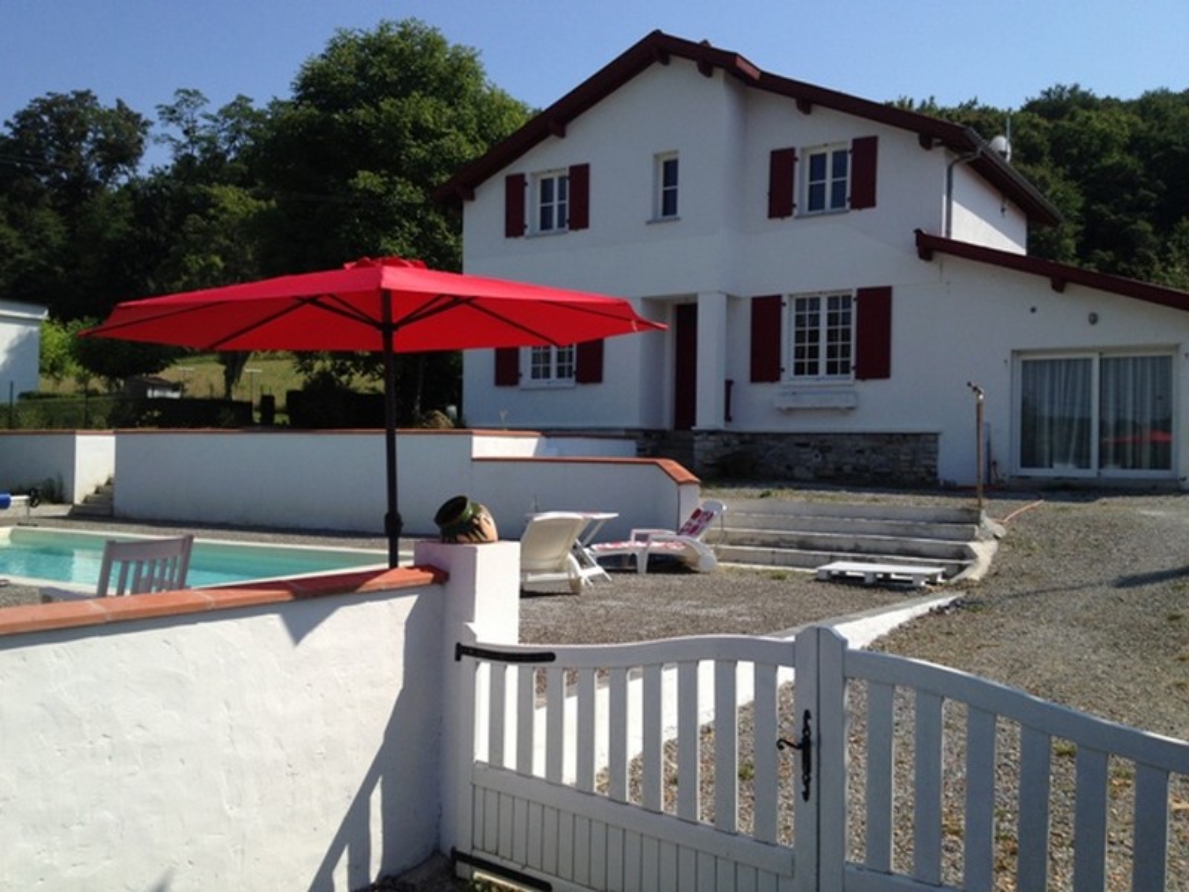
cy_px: 446
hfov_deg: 52.6
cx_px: 594
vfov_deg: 40.7
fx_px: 1202
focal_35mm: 35
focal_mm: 4.28
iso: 50
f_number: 2.4
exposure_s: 1/2513
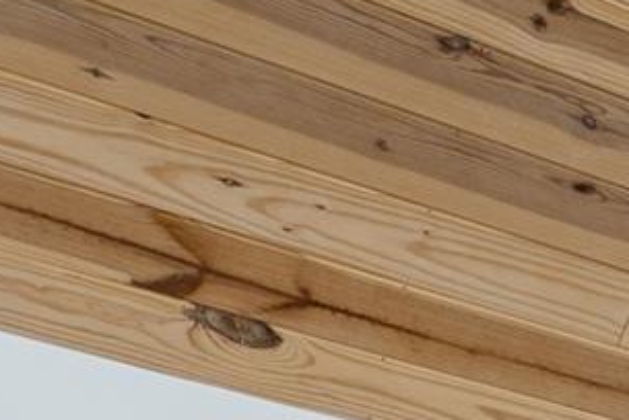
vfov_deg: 8.6
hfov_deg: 11.5
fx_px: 2175
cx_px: 1751
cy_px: 1367
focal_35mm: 124
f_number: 7.1
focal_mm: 18.5
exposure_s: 1/30
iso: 320
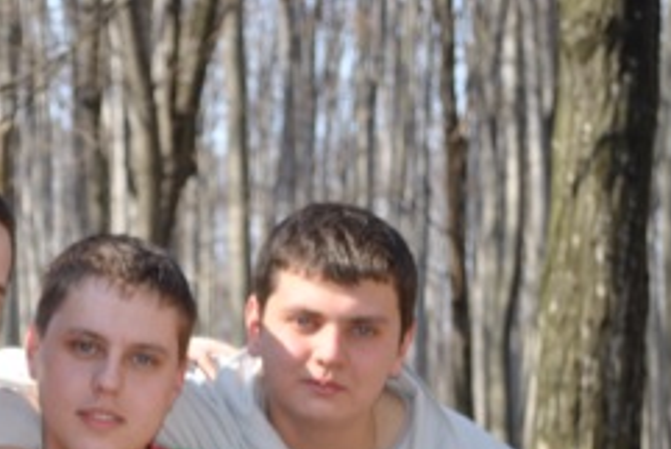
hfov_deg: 13.7
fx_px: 2779
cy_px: 482
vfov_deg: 9.1
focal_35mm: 149
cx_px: 139
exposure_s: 1/125
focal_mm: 46
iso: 100
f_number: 5.3
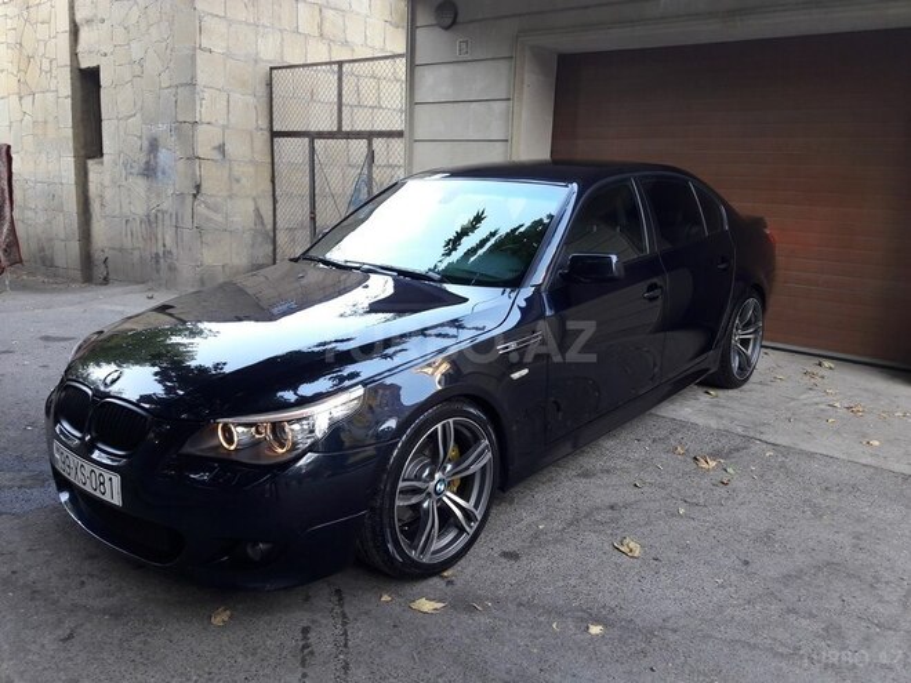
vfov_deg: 49.7
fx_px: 737
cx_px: 456
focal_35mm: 28
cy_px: 342
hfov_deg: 63.4
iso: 50
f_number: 1.9
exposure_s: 1/50
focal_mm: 3.7
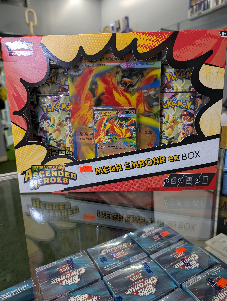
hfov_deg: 56.9
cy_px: 150
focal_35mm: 24
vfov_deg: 71.5
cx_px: 114
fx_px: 209
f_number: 1.85
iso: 49
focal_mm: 6.81
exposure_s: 1/40
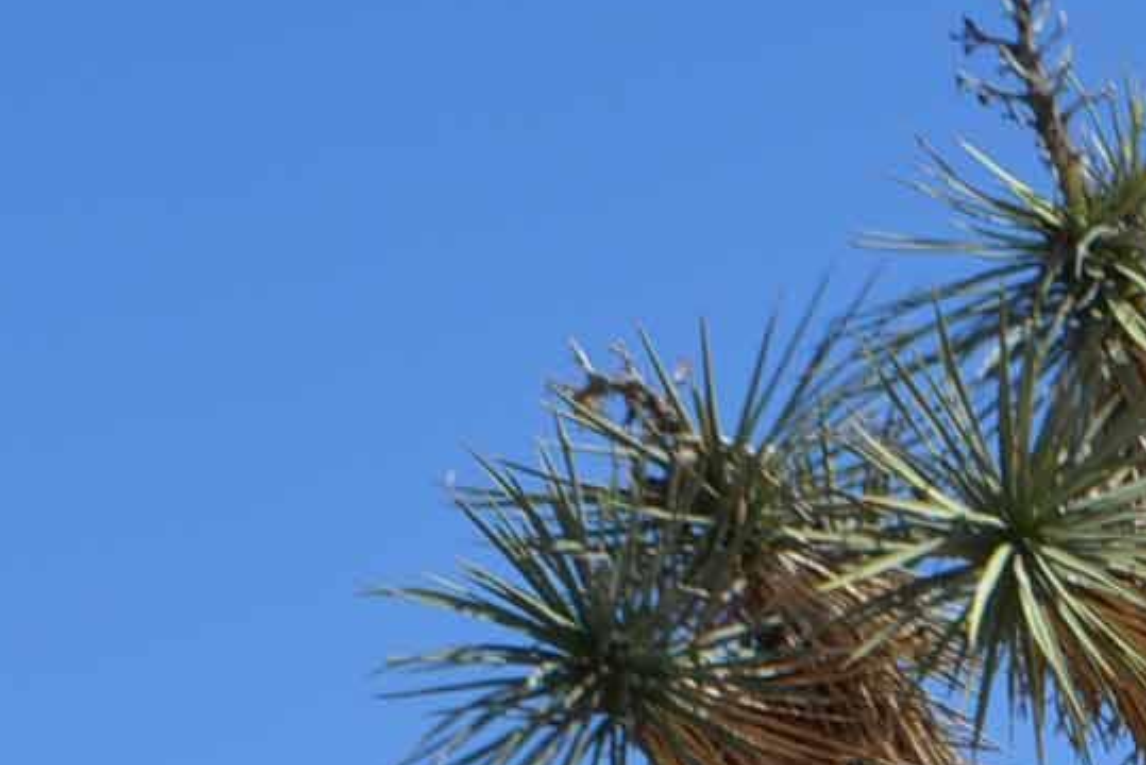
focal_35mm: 283
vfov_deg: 4.8
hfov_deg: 7.0
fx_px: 9013
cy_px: 1286
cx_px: 2207
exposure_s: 1/320
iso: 100
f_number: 9
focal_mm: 34
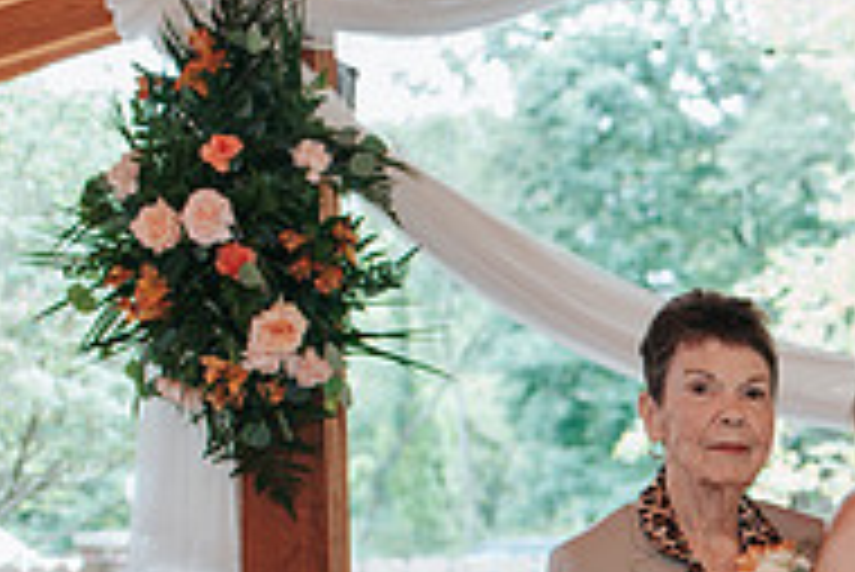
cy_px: 835
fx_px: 2757
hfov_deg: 16.5
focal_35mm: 116
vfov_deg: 11.4
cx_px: 1171
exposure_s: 1/200
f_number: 3.2
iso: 360
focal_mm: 35
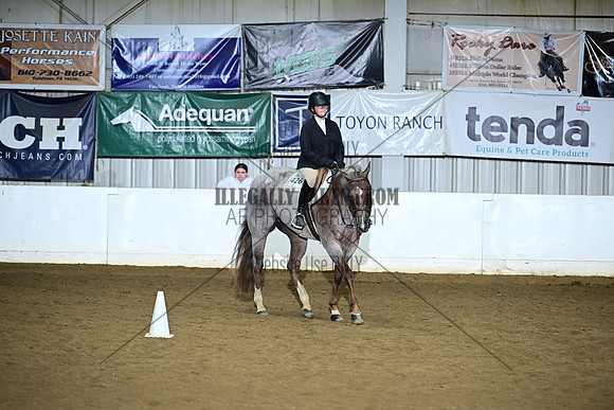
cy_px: 205
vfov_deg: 6.9
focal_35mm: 200
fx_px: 3412
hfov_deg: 10.3
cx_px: 307
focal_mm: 200
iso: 640
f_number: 4
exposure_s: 1/203
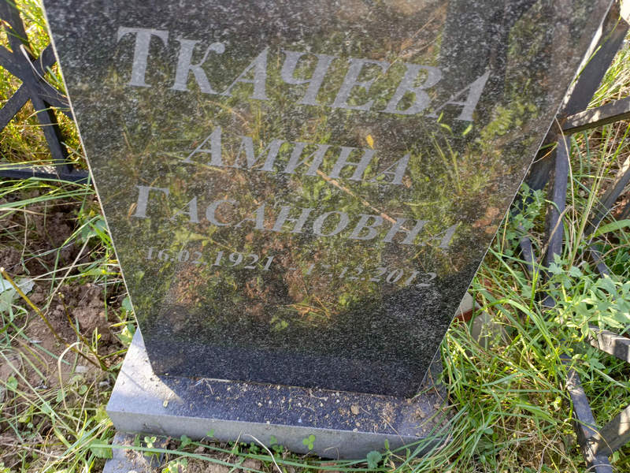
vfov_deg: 54.9
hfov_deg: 69.4
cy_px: 236
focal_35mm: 25
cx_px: 315
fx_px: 455
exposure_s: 1/120
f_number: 1.69
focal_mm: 4.76
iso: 227
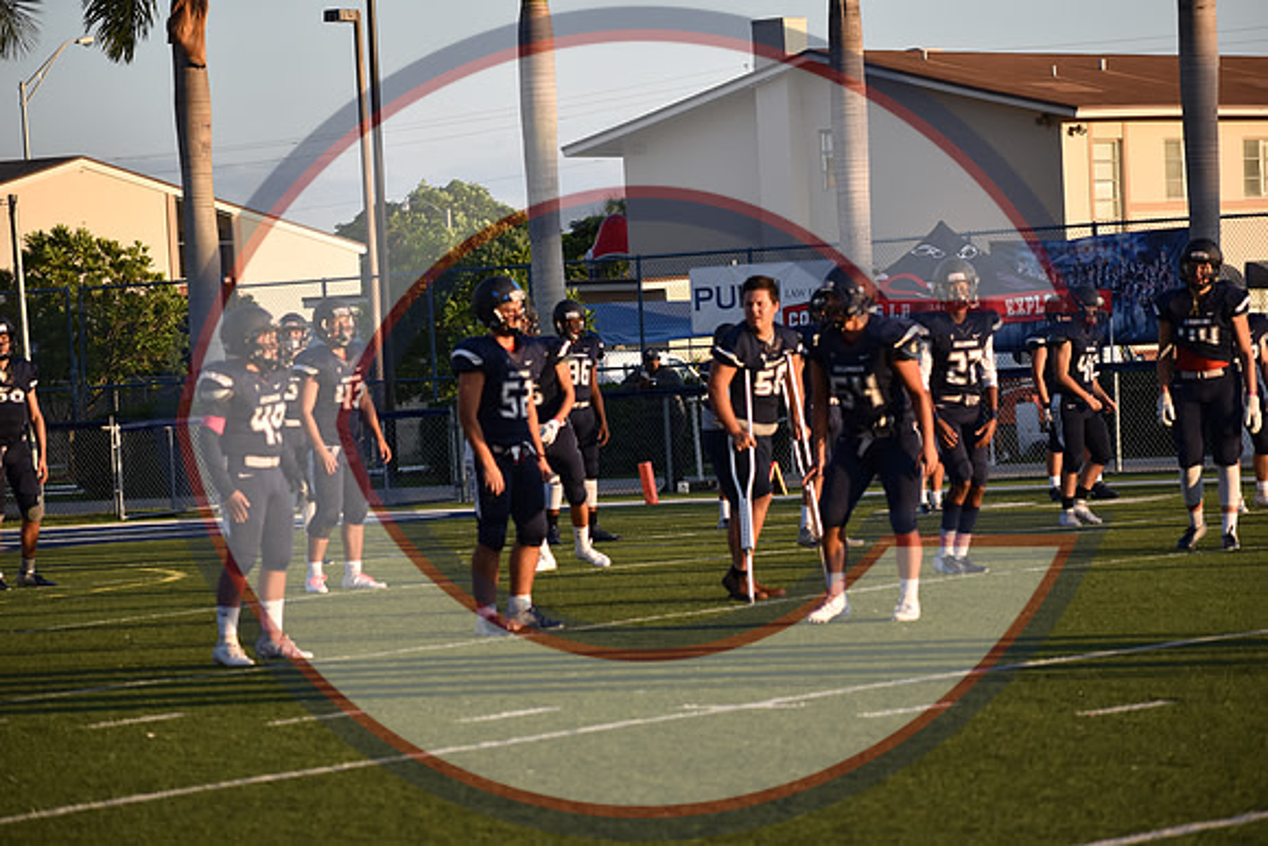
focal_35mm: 168
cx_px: 634
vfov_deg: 8.2
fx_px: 5918
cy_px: 423
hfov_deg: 12.2
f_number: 4.8
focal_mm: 112
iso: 400
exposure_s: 1/1000
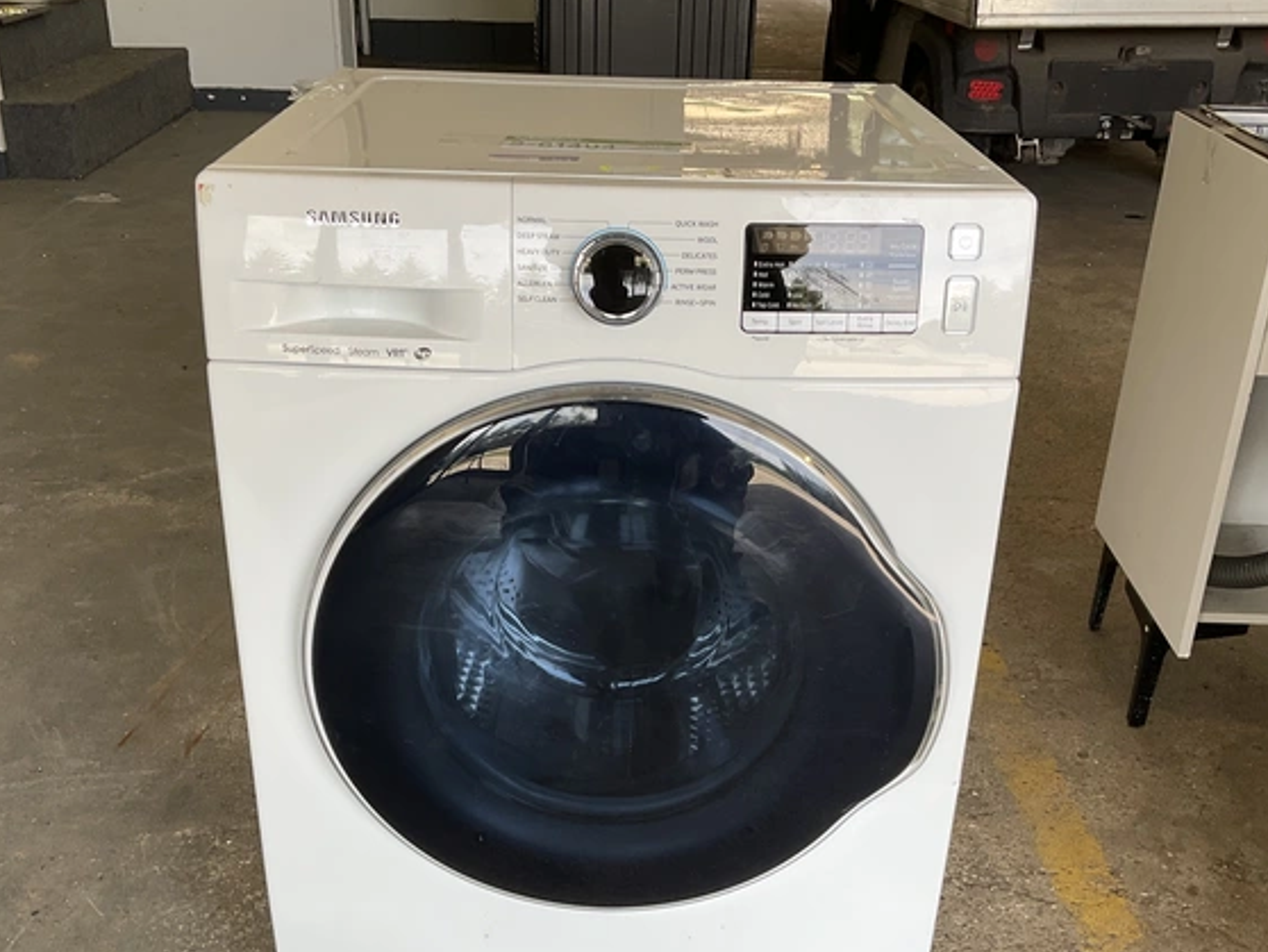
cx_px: 641
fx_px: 1429
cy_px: 596
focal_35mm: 39
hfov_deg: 47.8
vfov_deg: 36.6
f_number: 1.8
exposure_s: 1/120
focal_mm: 3
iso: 25
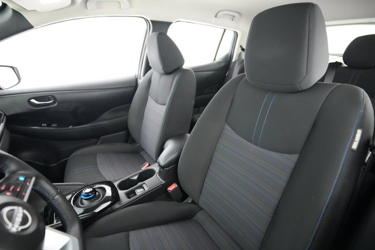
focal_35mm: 17
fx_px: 177
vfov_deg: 70.4
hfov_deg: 93.3
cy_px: 125
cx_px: 188
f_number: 2.8
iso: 12800
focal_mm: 17
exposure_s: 1/40
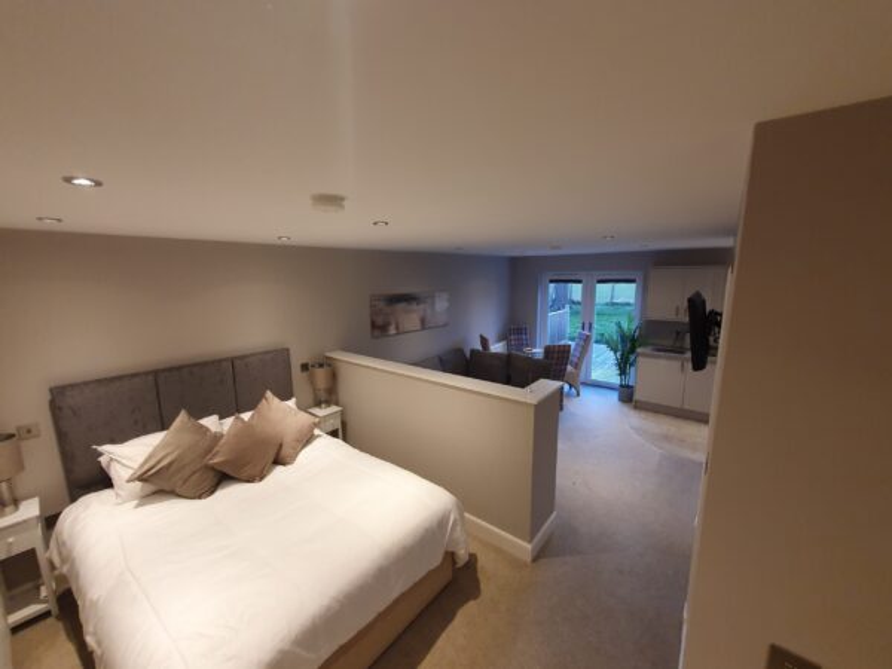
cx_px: 446
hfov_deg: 106.2
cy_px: 334
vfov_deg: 89.9
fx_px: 335
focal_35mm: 13
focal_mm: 1.8
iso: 250
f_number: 2.2
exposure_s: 1/50
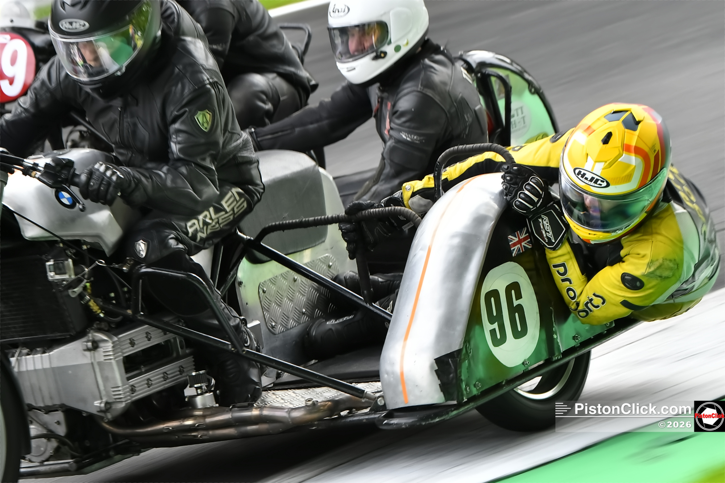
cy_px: 242
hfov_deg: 10.5
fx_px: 3926
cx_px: 362
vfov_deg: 7.0
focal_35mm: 195
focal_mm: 130
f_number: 5
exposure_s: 1/160
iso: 500
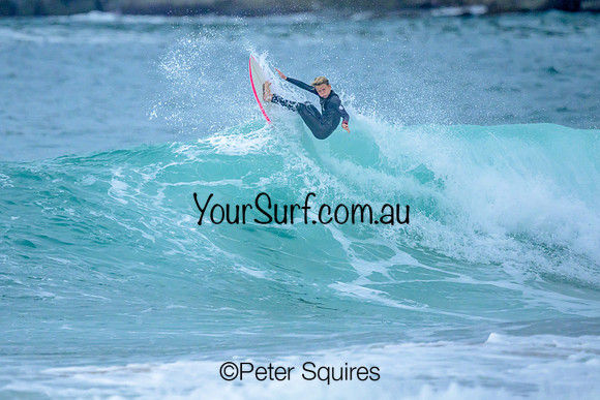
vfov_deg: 1.3
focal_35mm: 1094
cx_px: 230
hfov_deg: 1.9
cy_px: 177
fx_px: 18243
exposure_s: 1/3200
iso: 1400
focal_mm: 800
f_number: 6.3
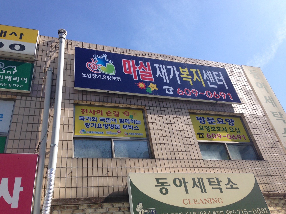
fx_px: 273
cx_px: 143
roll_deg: +8.0
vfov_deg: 42.9
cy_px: 107
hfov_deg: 55.4
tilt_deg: +38.4
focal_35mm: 33
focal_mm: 4.12
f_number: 2.4
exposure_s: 1/1130
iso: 50
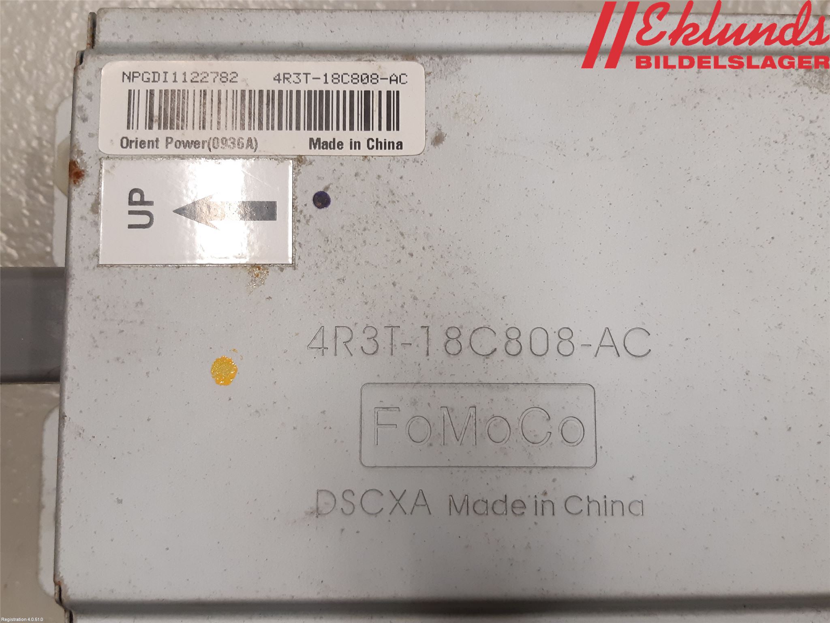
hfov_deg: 67.3
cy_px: 312
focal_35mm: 26
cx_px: 415
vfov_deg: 53.1
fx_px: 623
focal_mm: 3.93
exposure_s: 1/50
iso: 125
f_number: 1.7
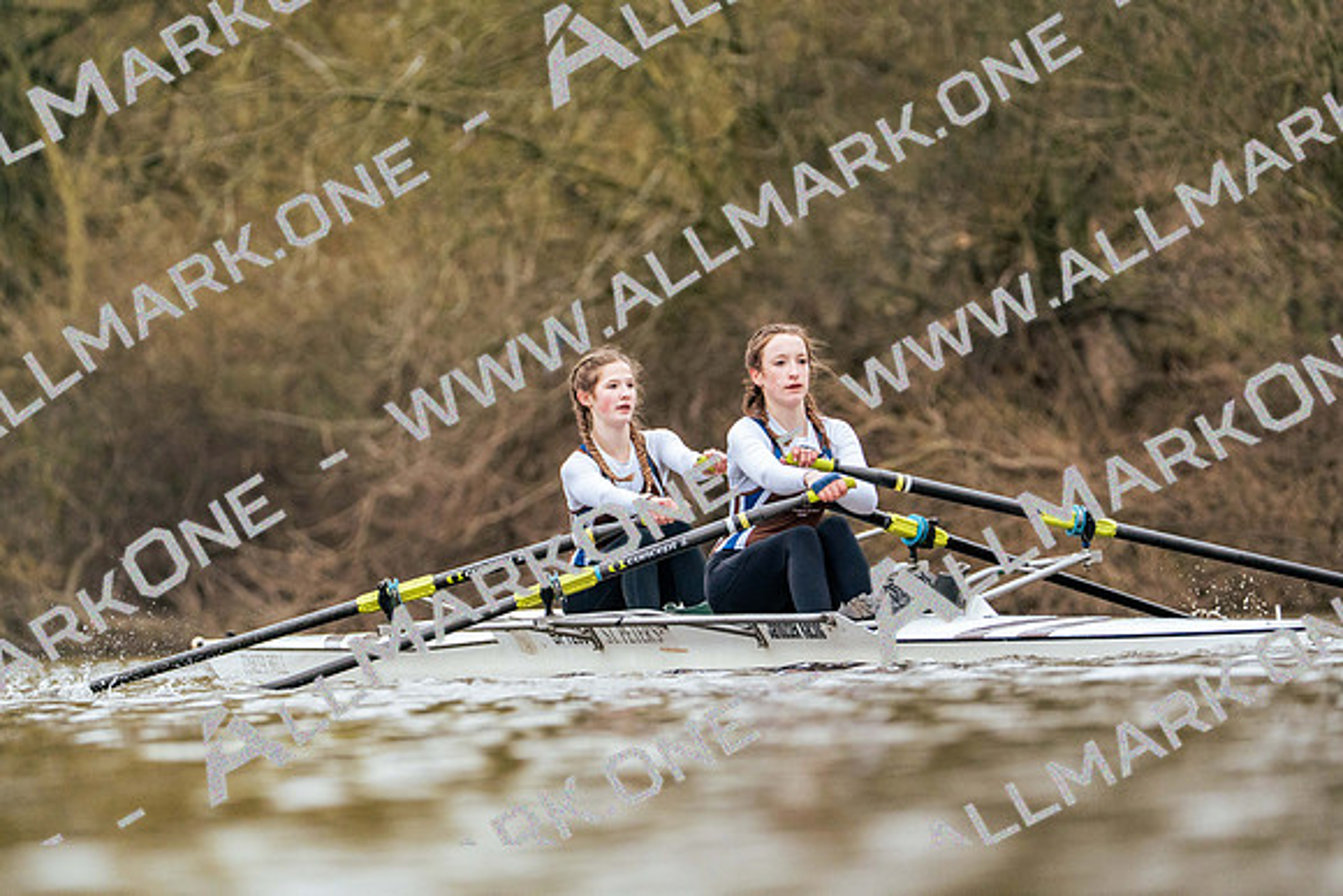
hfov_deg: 5.6
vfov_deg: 3.7
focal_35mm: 368
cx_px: 672
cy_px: 448
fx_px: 13731
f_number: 6.3
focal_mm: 368
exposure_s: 1/1600
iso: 4000
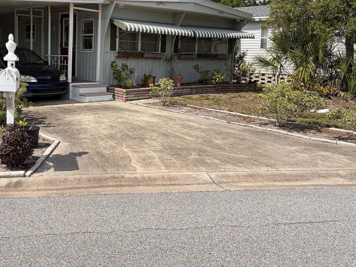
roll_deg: -0.9
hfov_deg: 46.6
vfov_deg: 36.5
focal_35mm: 39
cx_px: 102
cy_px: 96
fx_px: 401
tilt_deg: -5.8
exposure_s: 1/4608
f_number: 1.6
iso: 50
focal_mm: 5.96
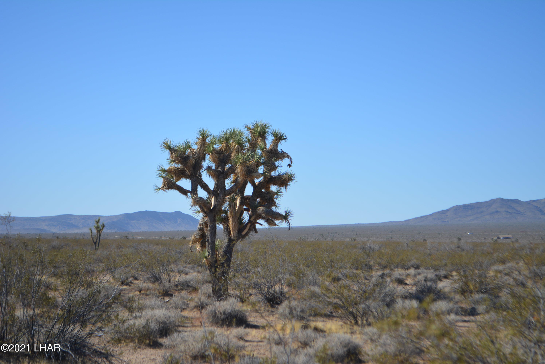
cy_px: 182
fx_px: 1250
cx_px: 272
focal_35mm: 82
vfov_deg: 16.6
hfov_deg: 24.6
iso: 400
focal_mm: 55
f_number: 7.1
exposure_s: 1/1600
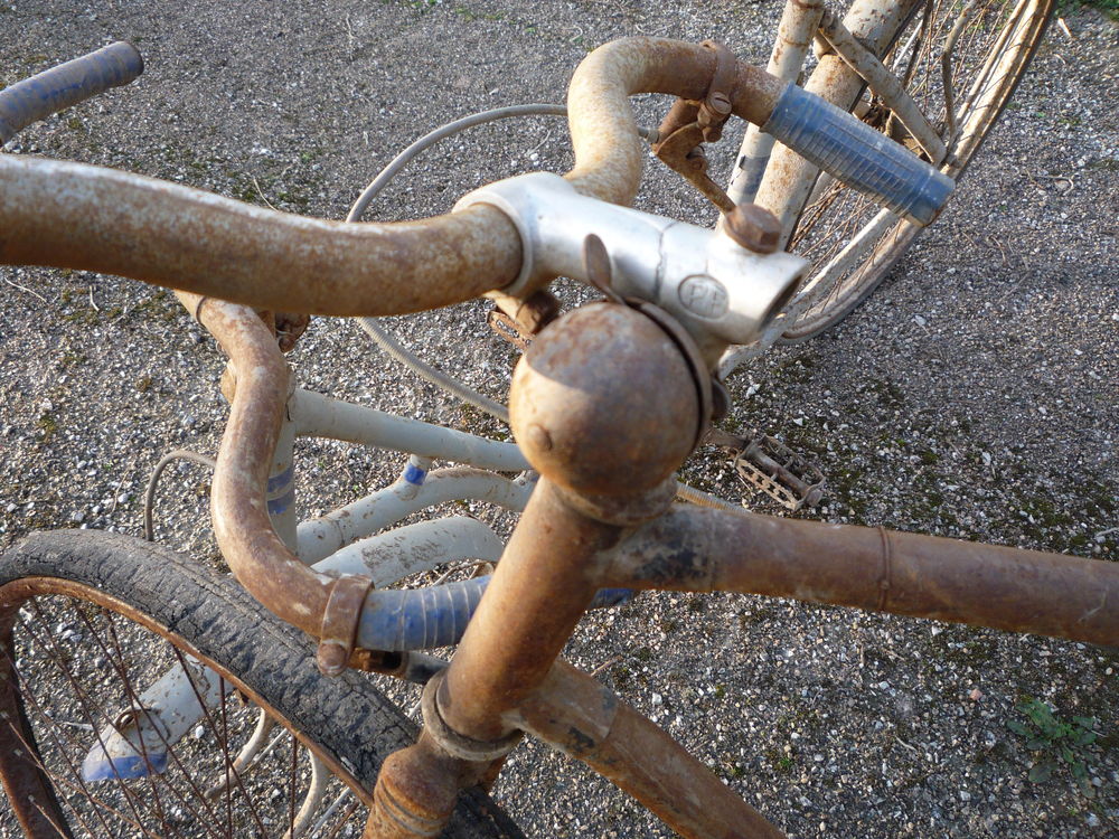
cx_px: 560
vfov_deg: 46.8
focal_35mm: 30
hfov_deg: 60.0
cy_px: 420
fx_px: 970
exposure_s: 1/80
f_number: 3.3
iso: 100
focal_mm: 5.2
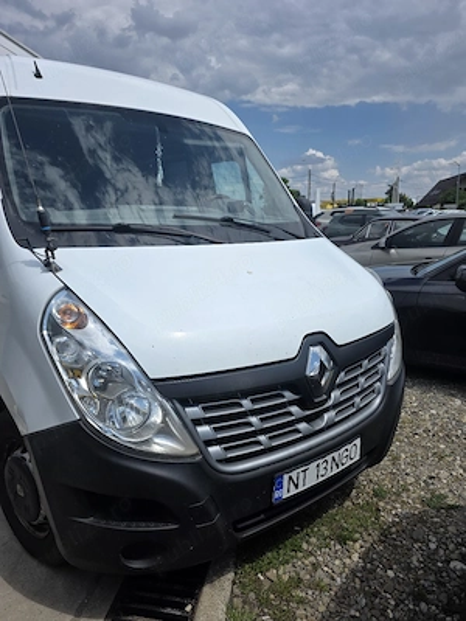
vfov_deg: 73.9
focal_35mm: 23
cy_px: 310
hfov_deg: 58.9
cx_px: 233
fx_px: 413
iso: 64
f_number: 1.7
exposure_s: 1/10000
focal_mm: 6.3
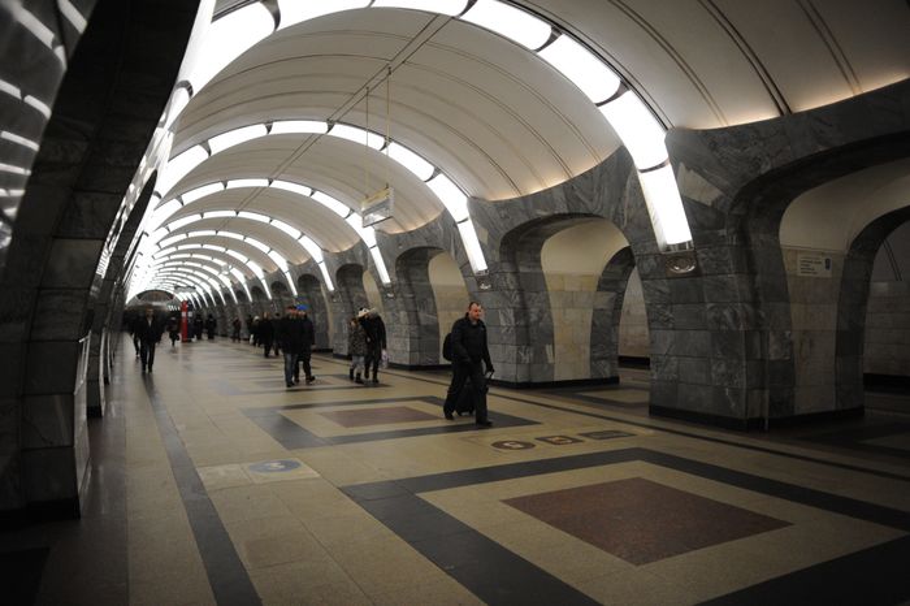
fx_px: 606
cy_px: 303
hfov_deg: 73.8
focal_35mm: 24
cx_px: 455
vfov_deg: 53.1
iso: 3200
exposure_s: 1/4000
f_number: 1.4
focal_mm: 24
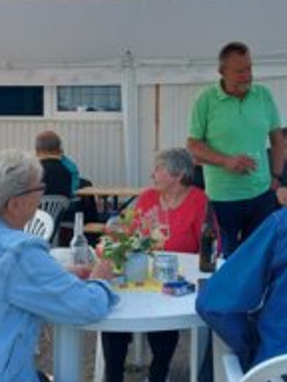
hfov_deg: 28.9
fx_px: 553
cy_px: 149
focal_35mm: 50
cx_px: 193
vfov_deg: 38.0
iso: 32
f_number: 1.8
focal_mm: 5.23
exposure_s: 1/272
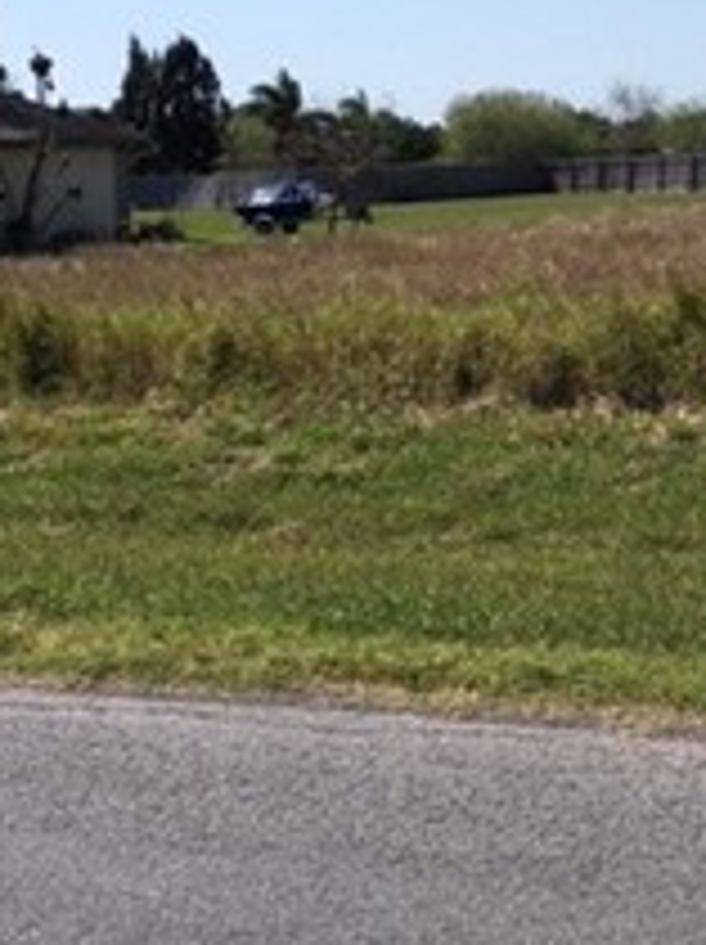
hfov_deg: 17.6
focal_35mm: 83
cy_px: 207
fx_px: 2262
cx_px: 553
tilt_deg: +0.7
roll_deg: +3.2
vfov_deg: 23.3
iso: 25
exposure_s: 1/1972
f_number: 2.2
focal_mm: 4.15
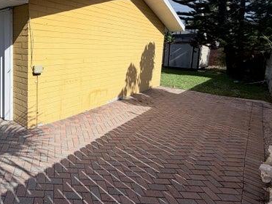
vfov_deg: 55.6
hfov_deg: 65.1
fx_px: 189
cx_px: 54
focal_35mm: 24
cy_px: 68
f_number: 2.2
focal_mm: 2.22
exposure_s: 1/1189
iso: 20
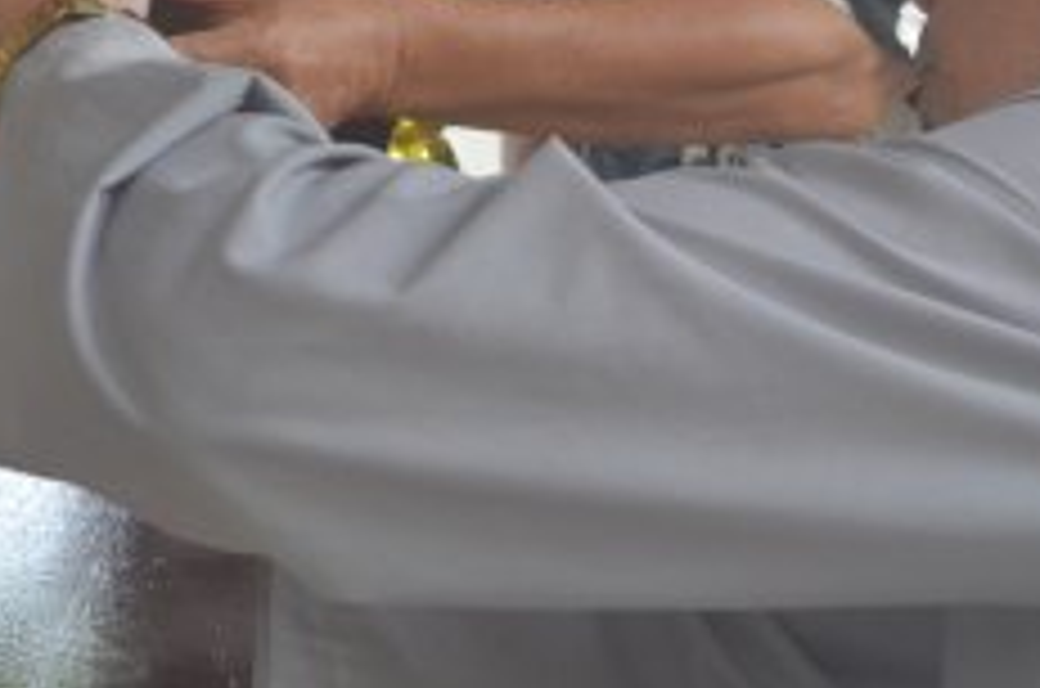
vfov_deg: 10.7
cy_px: -112
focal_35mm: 125
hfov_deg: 16.4
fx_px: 3616
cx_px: 443
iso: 500
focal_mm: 29
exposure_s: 1/60
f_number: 4.5
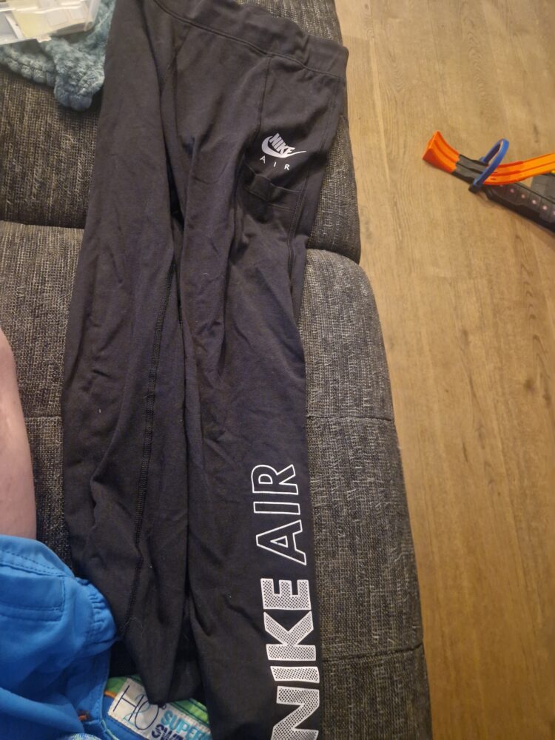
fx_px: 492
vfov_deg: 73.9
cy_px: 370
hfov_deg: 58.9
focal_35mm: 23
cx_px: 278
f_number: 1.8
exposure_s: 1/25
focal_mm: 5.4
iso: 1250
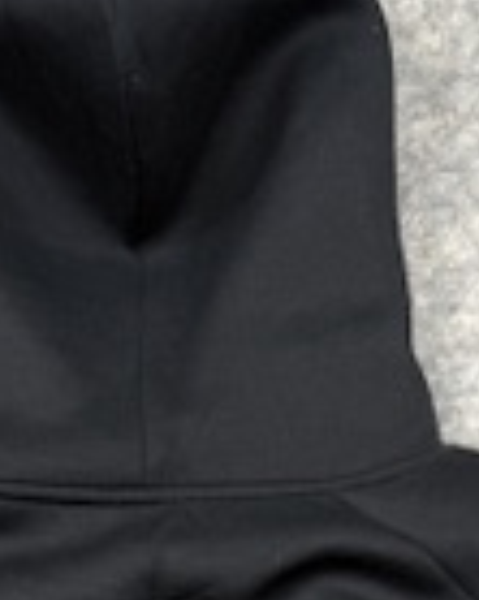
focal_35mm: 108
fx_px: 1916
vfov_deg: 15.3
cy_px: 1092
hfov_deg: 14.2
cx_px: 186
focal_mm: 6.76
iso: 100
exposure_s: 1/100
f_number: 1.78
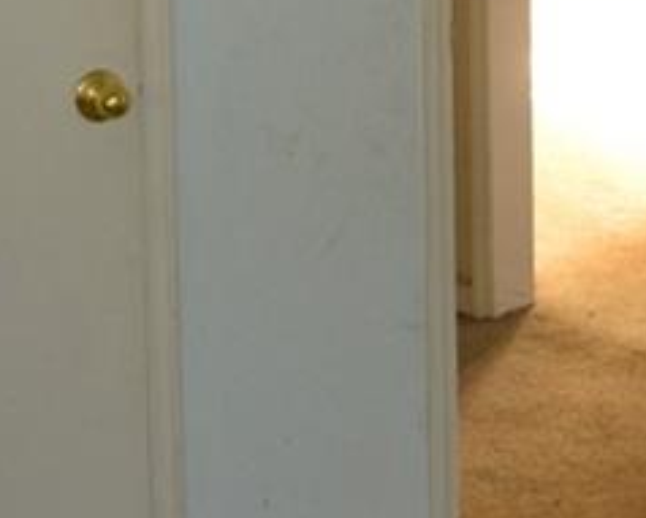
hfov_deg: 14.3
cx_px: 559
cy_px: -117
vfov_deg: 11.4
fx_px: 2546
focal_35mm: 133
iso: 1400
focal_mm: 22
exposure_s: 1/30
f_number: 3.8
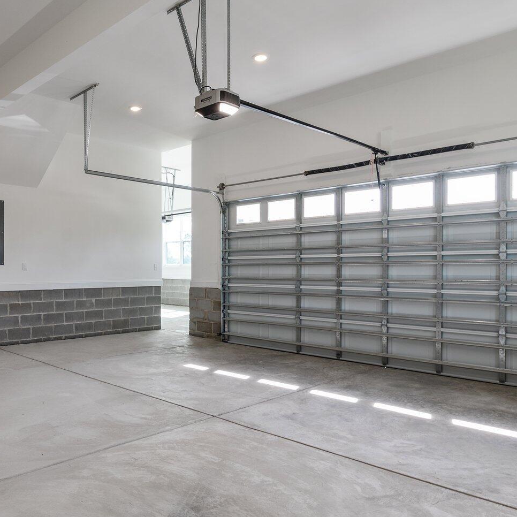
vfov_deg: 59.0
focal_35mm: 27
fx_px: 456
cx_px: 176
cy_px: 277
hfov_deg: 57.9
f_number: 6.3
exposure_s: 1/30
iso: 200
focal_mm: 15
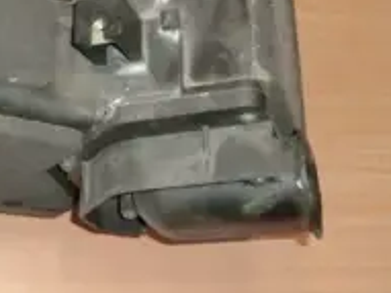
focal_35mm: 68
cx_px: 14
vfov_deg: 21.6
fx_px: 768
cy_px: 131
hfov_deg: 27.2
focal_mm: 4.9
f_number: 3.2
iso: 400
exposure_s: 1/60
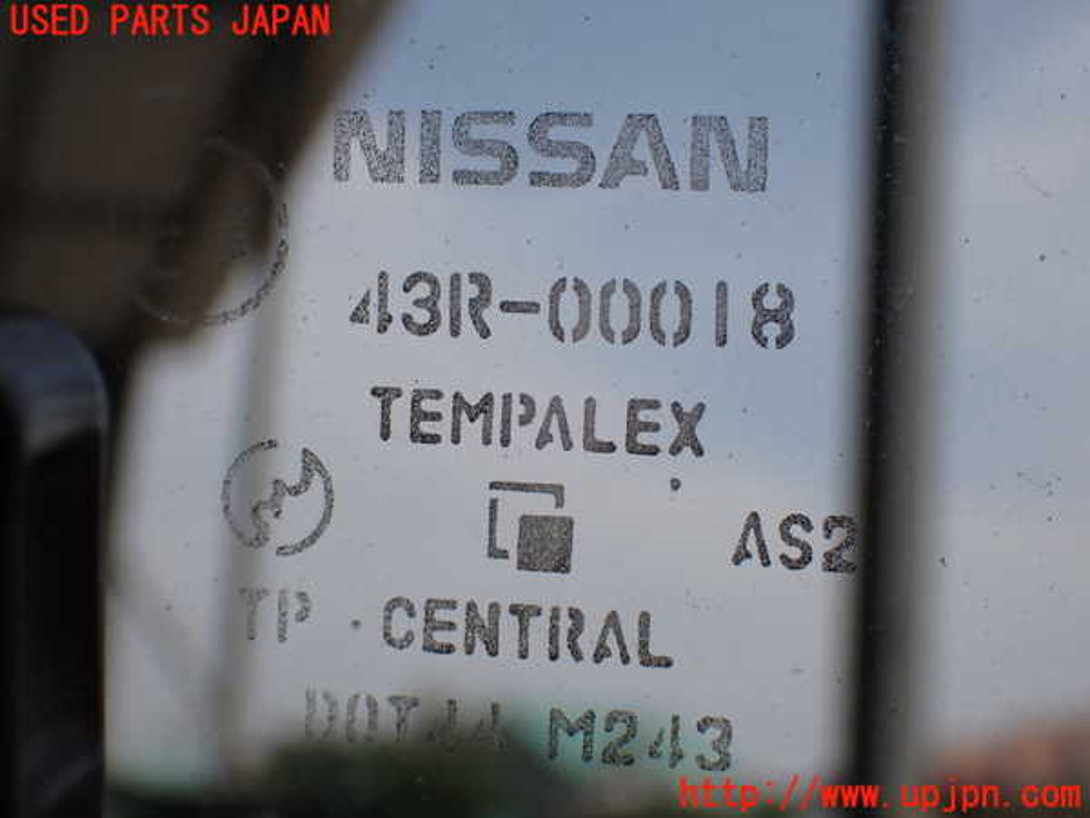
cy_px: 409
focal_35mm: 77
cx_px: 545
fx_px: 2425
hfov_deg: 25.3
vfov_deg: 19.1
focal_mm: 13.65
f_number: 5.6
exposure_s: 1/640
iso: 100
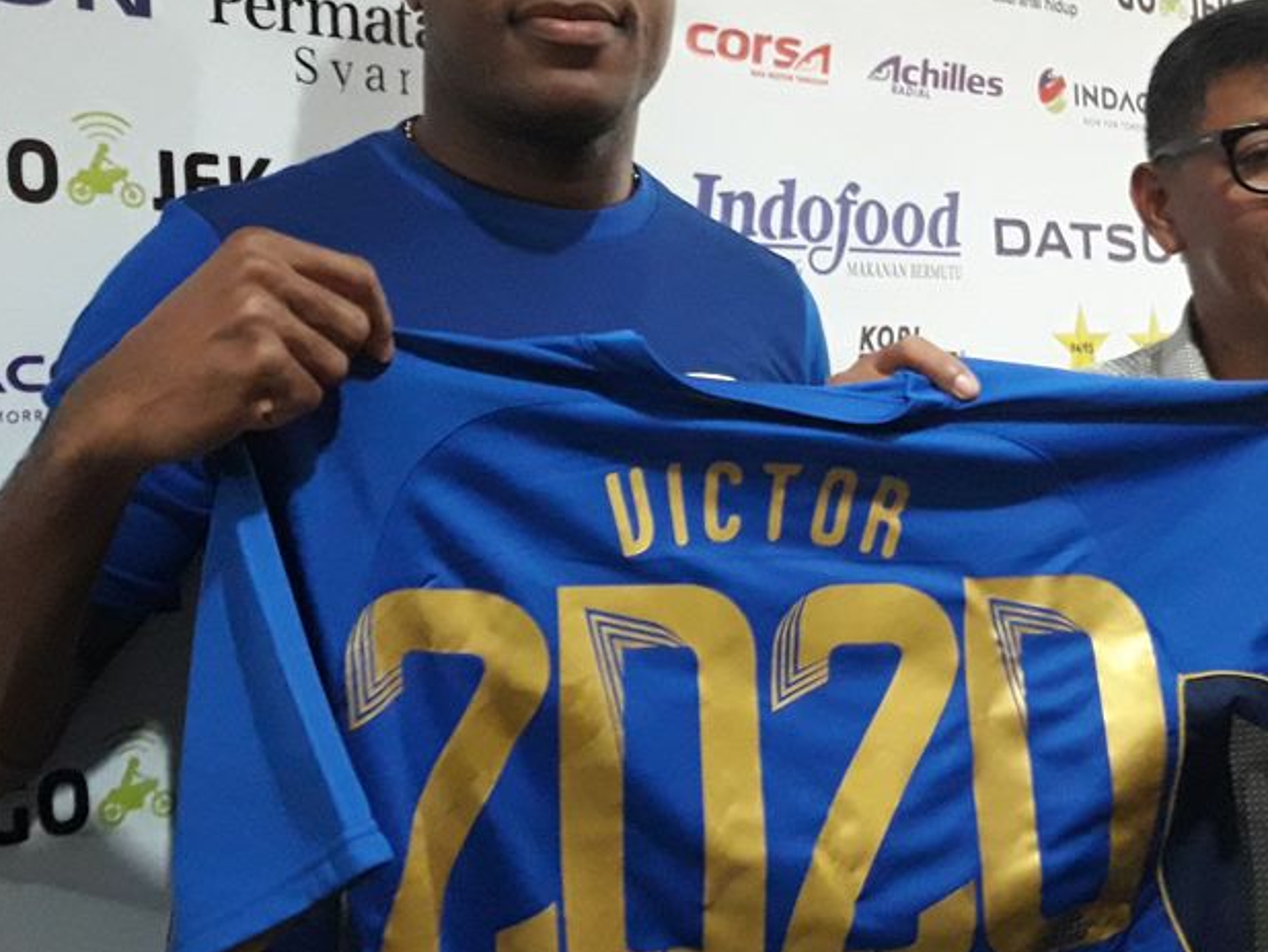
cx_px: 713
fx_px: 1649
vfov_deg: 32.2
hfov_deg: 42.0
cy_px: 448
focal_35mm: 45
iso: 640
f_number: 1.9
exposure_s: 1/17
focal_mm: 3.7
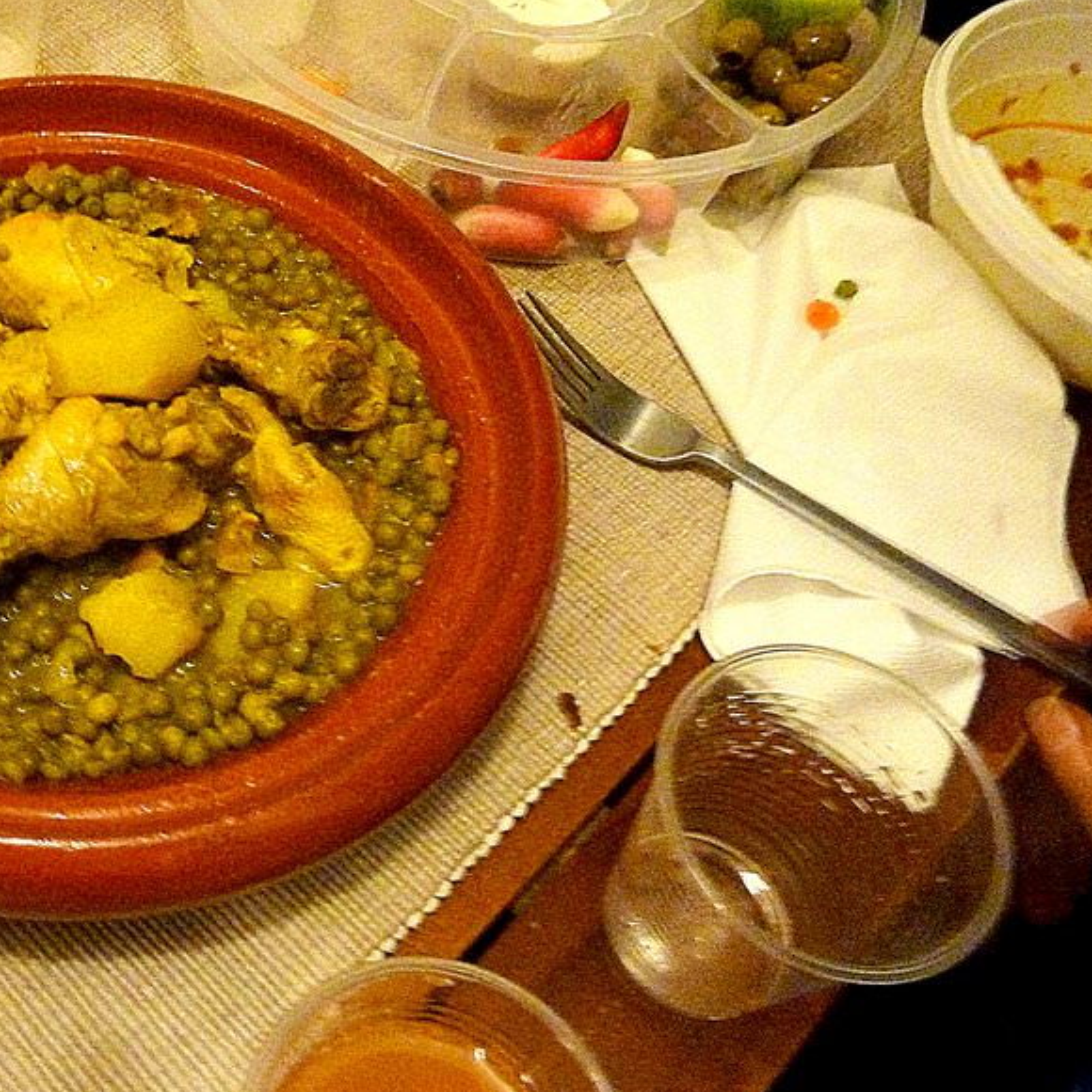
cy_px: 442
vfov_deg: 42.7
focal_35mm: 39
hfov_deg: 40.1
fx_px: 1392
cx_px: 141
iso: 400
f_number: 3.3
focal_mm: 4.1
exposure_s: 1/4
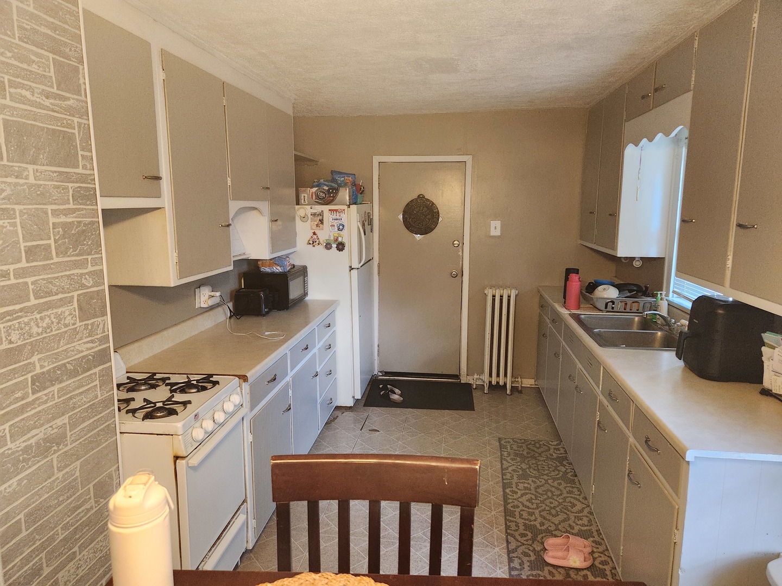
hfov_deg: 73.9
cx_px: 391
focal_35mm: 23
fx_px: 520
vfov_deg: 58.9
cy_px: 293
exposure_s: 1/120
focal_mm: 5.4
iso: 800
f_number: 1.8
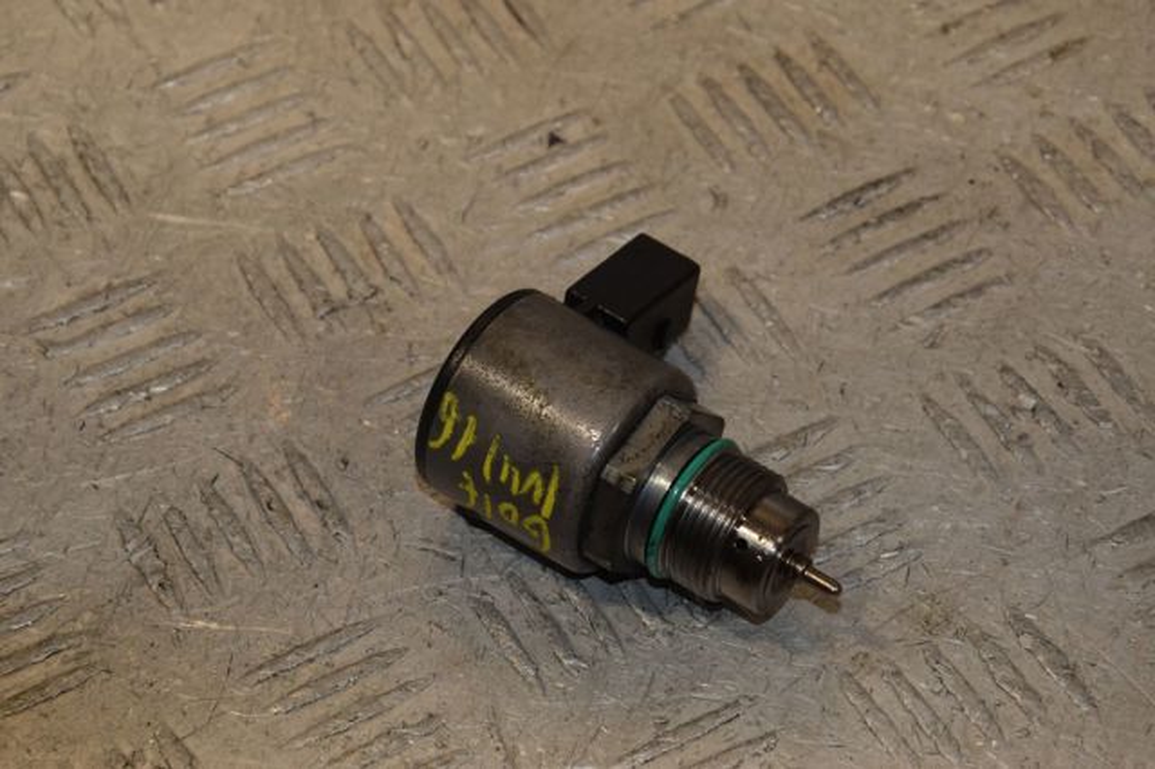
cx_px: 578
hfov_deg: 17.1
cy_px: 384
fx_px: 3848
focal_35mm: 120
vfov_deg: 11.4
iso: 800
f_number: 9
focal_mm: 80
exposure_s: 1/200
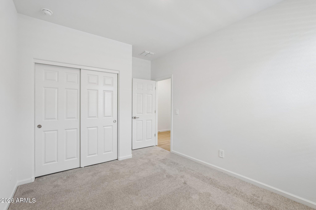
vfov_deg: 73.7
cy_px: 105
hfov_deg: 96.7
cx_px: 158
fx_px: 140
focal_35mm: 16
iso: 400
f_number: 8
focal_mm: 16
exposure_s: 1/13
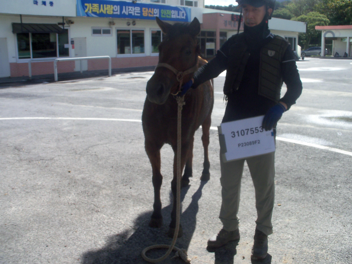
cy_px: 132
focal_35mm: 35
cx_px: 176
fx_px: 356
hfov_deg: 52.6
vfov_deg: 40.7
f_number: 5.5
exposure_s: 1/320
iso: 80
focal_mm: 6.3
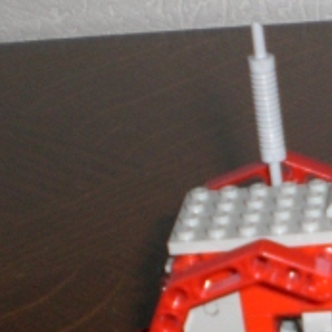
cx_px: 489
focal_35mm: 124
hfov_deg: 13.3
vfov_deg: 13.9
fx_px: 1346
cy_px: 336
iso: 200
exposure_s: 1/60
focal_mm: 6.3
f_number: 3.1
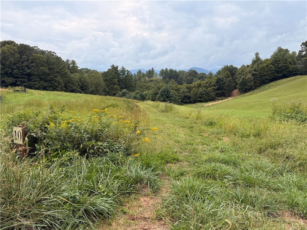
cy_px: 115
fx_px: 213
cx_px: 154
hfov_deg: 71.6
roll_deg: +1.6
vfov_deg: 56.8
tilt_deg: -10.7
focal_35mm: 24
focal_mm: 6.76
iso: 80
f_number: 1.78
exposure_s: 1/1271
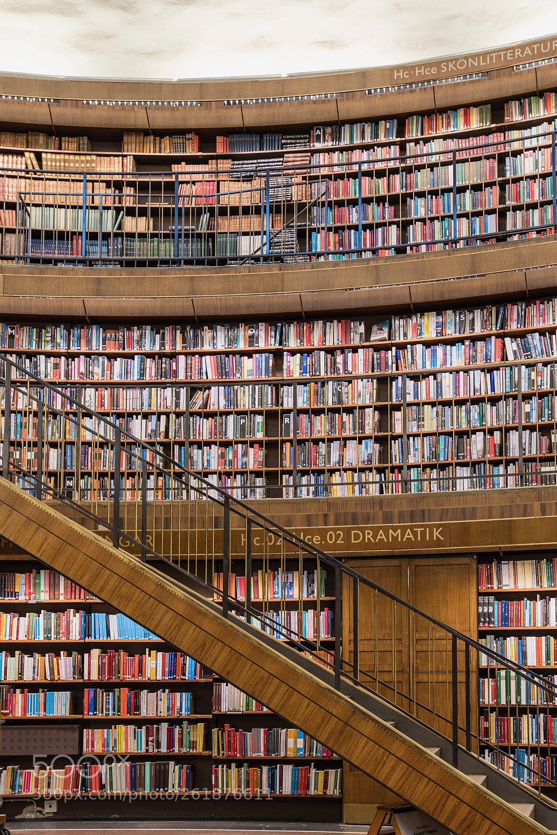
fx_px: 812
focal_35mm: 35
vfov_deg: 54.4
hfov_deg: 37.9
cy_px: 418
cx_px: 278
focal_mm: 35
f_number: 3.2
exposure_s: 1/160
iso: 1600
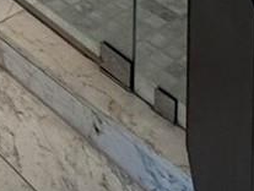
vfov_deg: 9.6
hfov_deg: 17.6
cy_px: -432
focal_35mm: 108
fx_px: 794
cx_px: -16
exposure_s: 1/60
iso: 200
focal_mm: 2.22
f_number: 2.2
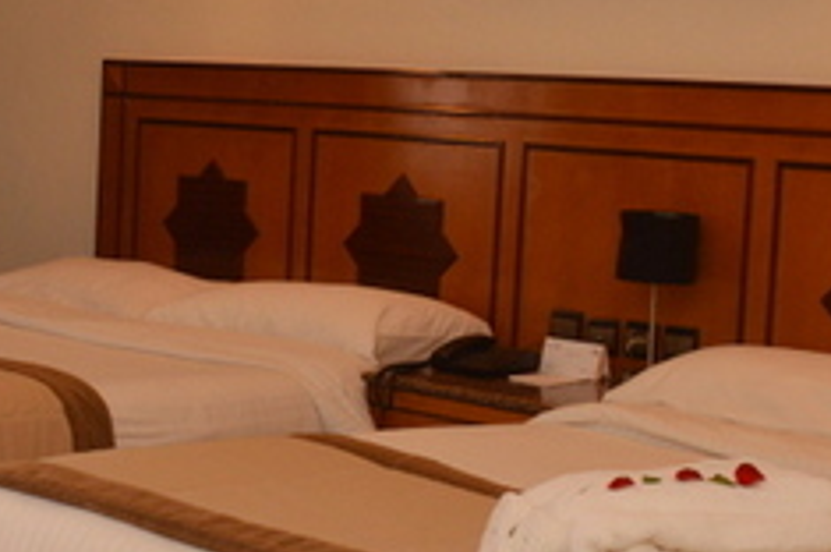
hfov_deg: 20.9
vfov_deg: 14.8
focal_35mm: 92
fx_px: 2121
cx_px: -113
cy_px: 255
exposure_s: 1/50
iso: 400
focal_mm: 18
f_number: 5
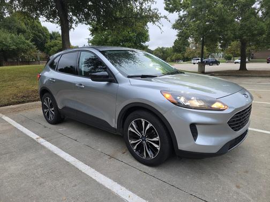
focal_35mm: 23
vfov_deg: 58.9
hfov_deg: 73.9
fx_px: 179
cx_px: 135
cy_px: 101
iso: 250
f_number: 1.7
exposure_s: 1/120
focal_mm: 6.3
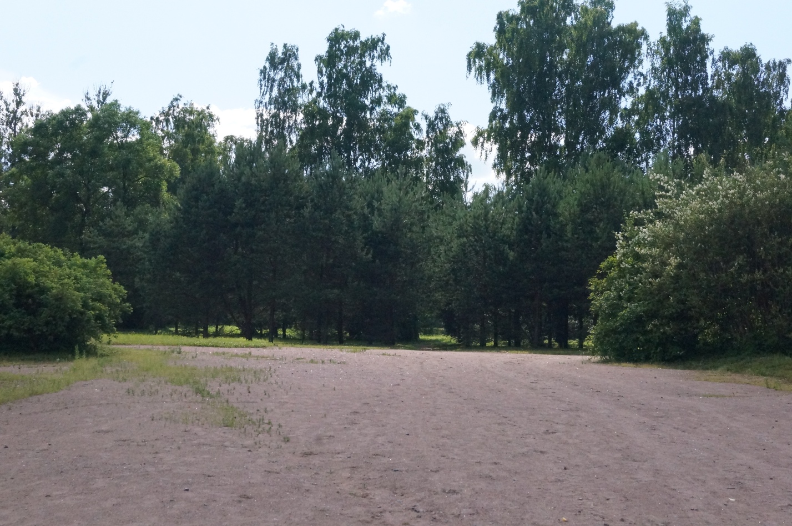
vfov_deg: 25.7
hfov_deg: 37.9
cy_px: 263
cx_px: 396
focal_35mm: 52
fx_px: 1153
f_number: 13
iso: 3200
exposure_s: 1/2500
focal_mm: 35
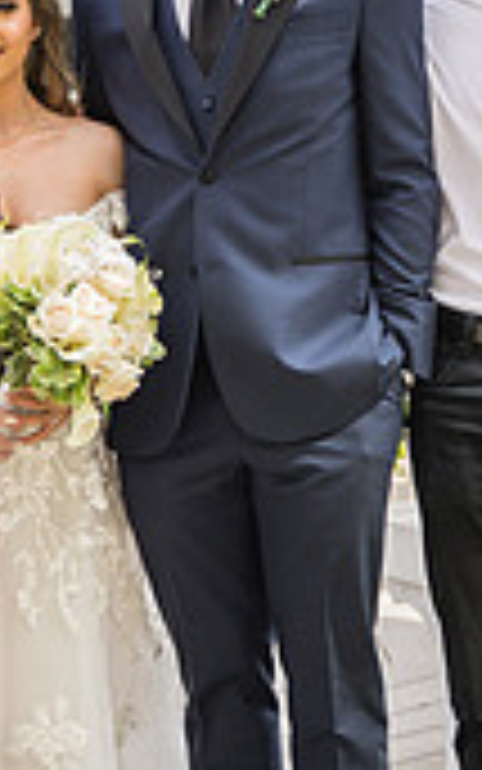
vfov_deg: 14.0
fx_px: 3129
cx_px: 351
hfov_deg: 8.8
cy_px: 254
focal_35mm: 149
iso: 100
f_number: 2.8
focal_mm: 43
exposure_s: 1/500
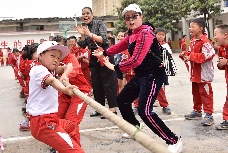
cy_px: 76
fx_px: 190
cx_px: 114
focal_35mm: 30
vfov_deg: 43.8
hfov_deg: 61.8
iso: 100
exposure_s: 1/500
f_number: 4
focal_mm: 30
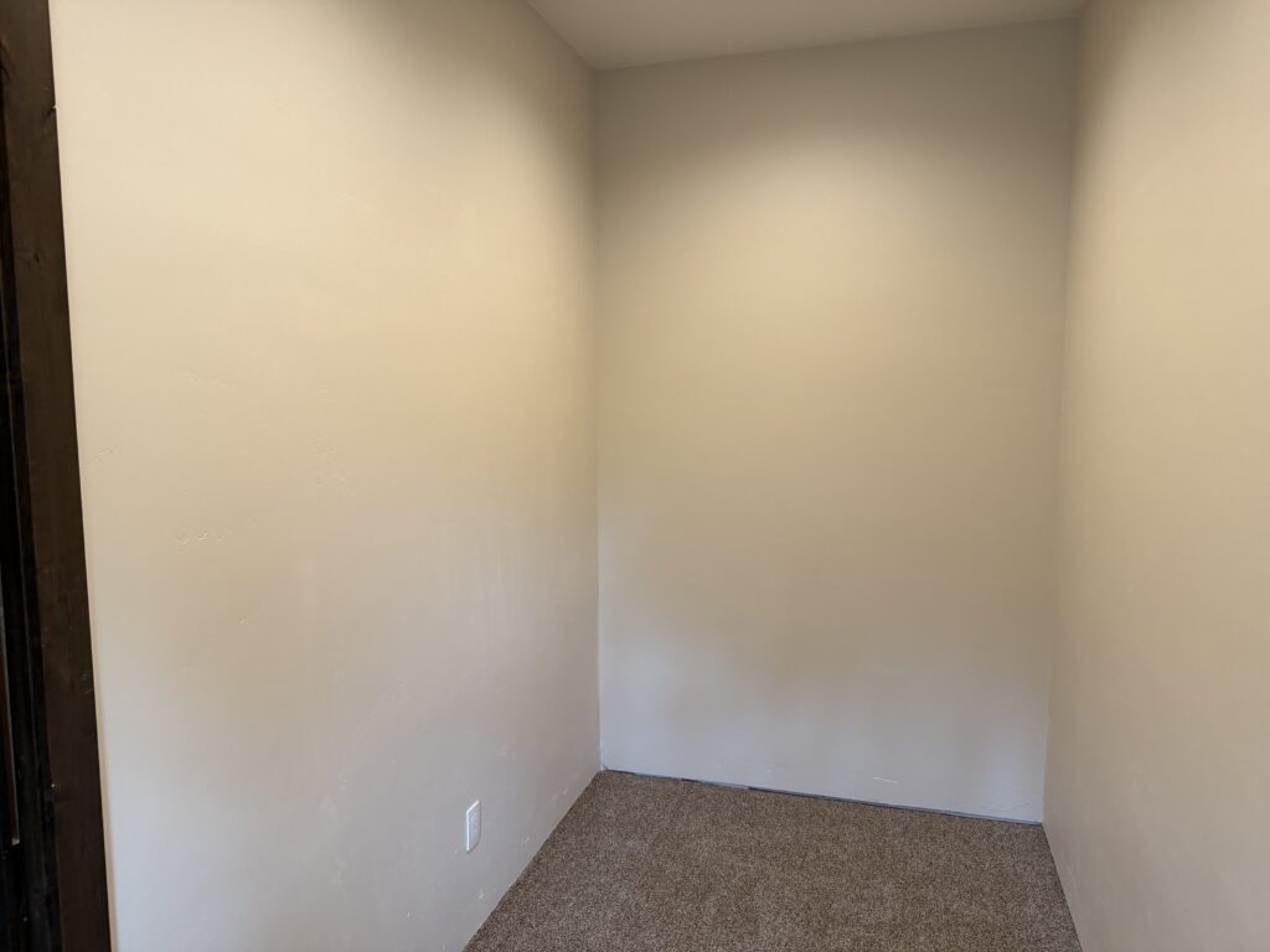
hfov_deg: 71.6
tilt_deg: -6.1
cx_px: 635
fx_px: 881
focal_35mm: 24
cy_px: 476
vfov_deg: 56.8
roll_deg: +0.8
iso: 200
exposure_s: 1/120
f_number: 1.78
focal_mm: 6.76
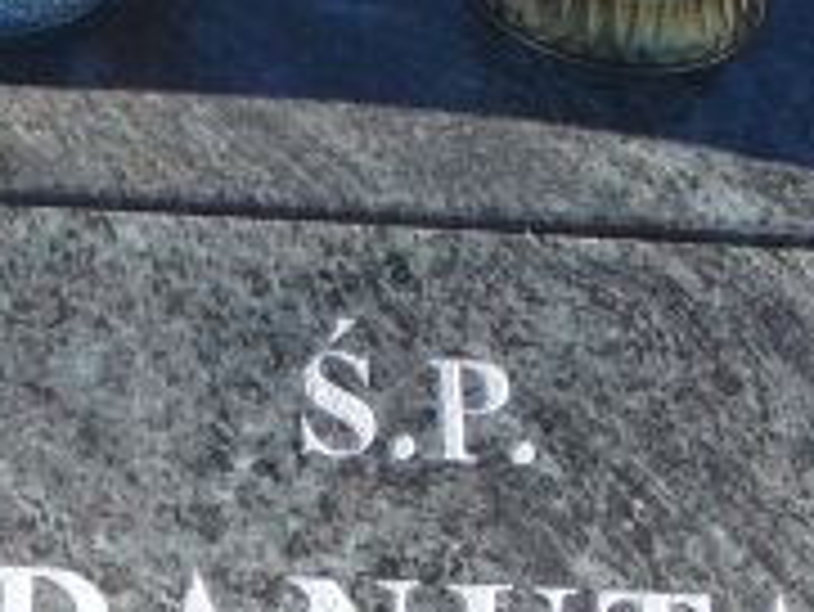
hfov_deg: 11.9
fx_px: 3906
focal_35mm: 166
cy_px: 927
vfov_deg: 8.7
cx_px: 342
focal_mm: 7
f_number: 3.3
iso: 80
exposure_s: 1/500
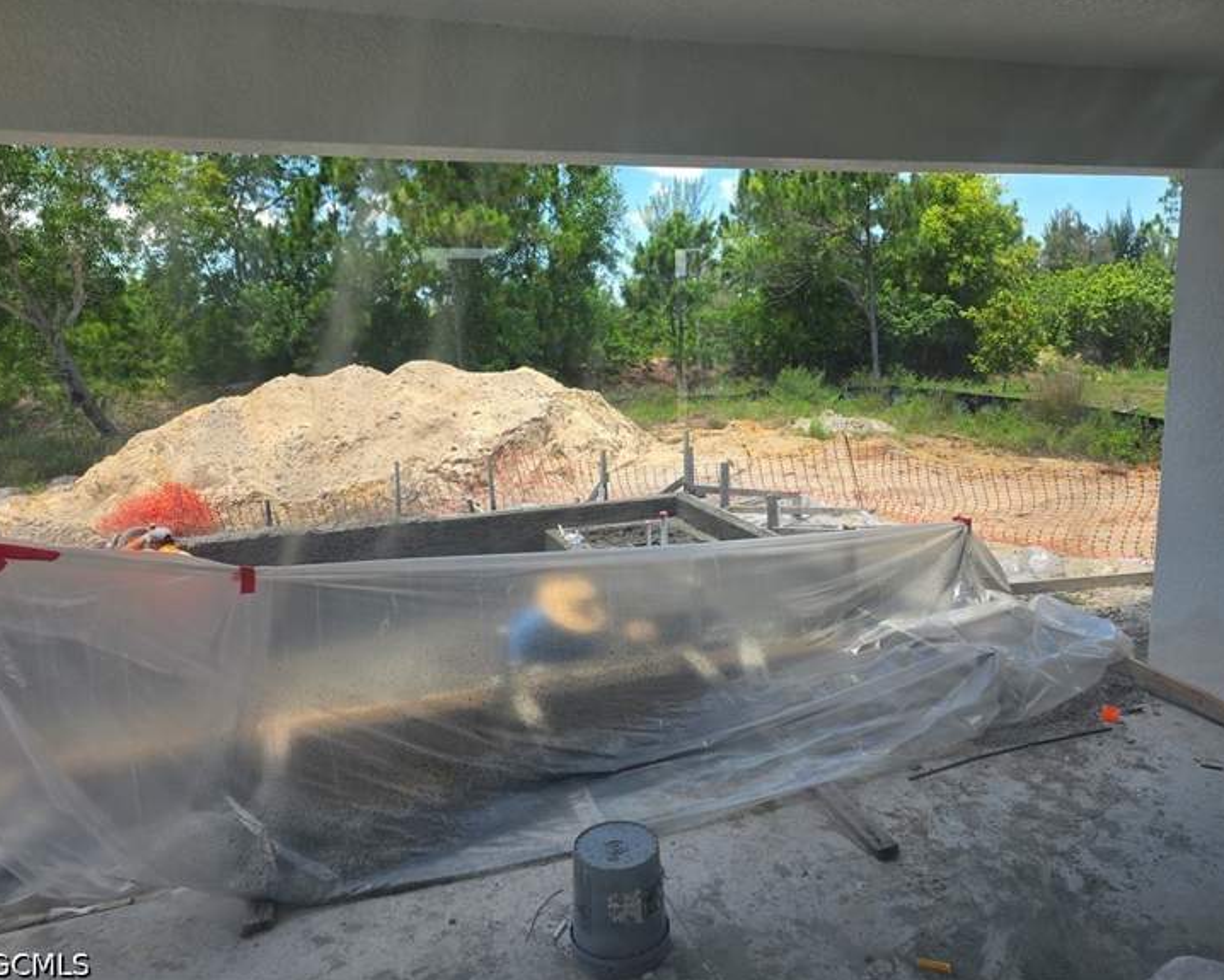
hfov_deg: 68.0
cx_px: 646
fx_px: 906
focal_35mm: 25
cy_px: 476
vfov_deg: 56.8
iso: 32
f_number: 1.7
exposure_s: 1/359
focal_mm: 6.25
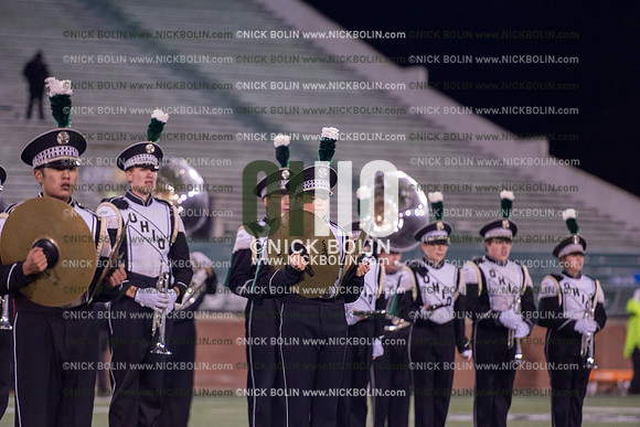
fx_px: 3556
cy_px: 214
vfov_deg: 6.9
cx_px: 320
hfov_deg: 10.3
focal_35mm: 200
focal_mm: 200
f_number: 2.8
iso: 2500
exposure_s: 1/1250
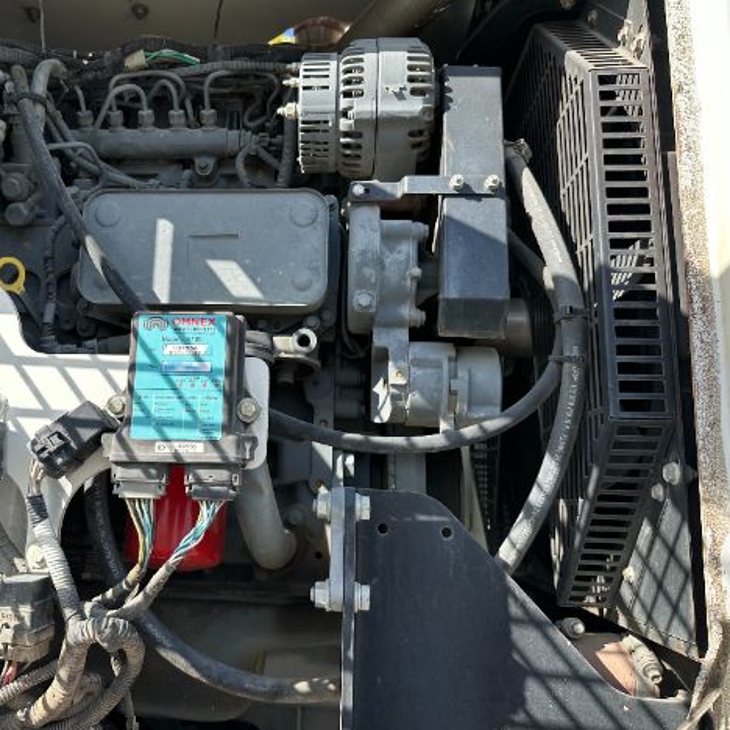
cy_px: 362
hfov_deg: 55.0
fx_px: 692
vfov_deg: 55.6
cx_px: 273
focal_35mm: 29
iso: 80
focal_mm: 6.86
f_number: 1.78
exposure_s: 1/1107
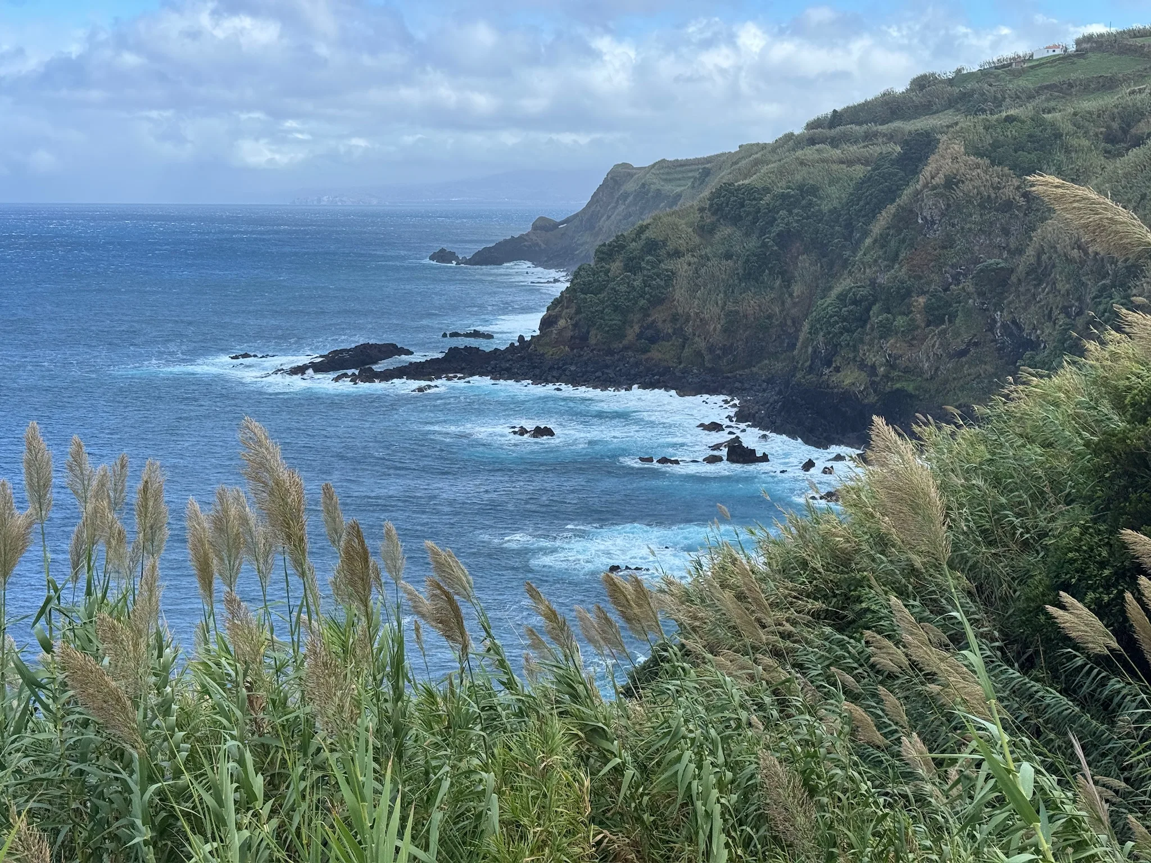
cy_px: 432
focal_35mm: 48
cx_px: 576
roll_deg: -0.4
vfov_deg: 30.3
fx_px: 1596
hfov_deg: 39.7
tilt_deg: -8.1
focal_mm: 6.76
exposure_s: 1/1984
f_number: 1.78
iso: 64
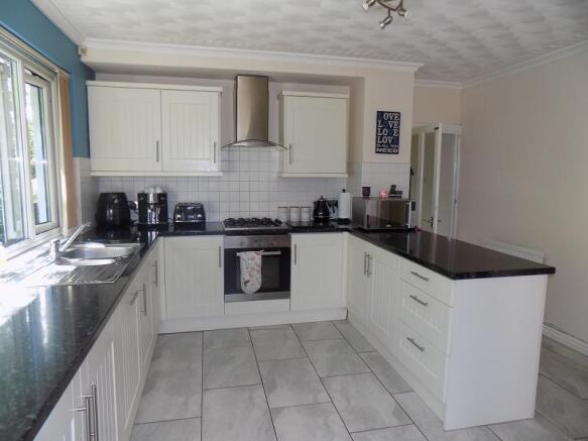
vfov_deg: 58.9
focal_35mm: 23
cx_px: 294
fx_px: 391
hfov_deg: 73.9
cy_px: 220
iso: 100
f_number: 3.1
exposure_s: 1/30
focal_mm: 4
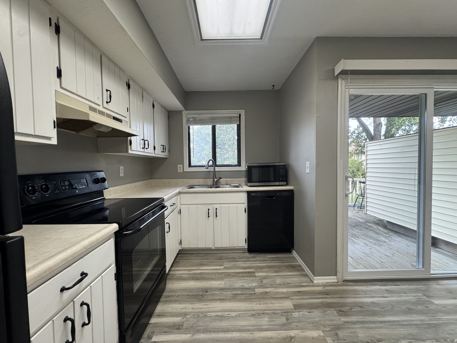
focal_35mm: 14
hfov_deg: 102.1
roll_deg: +0.3
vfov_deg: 85.7
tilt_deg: -2.9
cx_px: 228
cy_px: 172
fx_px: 185
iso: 200
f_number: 2.2
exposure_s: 1/120
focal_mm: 2.22
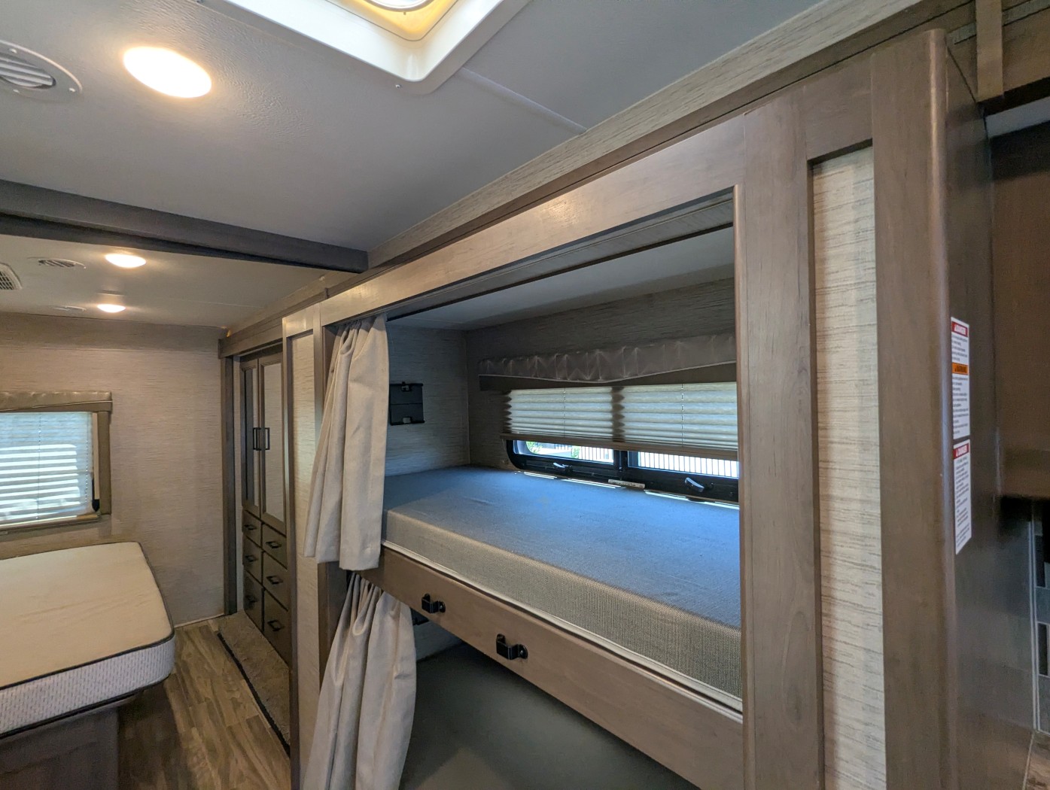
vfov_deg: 78.2
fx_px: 486
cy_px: 395
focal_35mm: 16
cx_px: 525
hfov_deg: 94.4
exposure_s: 1/100
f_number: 2.2
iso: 237
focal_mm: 2.35
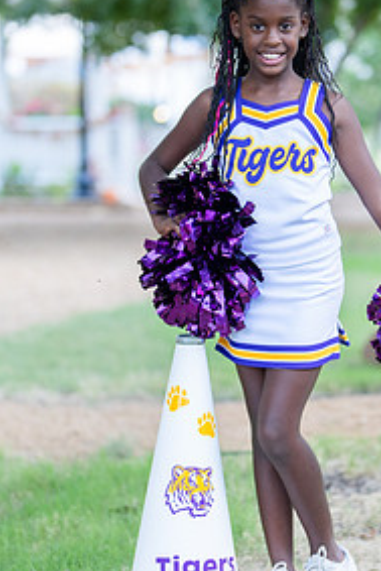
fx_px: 1807
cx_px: 290
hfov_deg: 12.0
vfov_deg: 17.9
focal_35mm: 114
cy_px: 244
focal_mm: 50
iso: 400
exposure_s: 1/400
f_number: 1.2
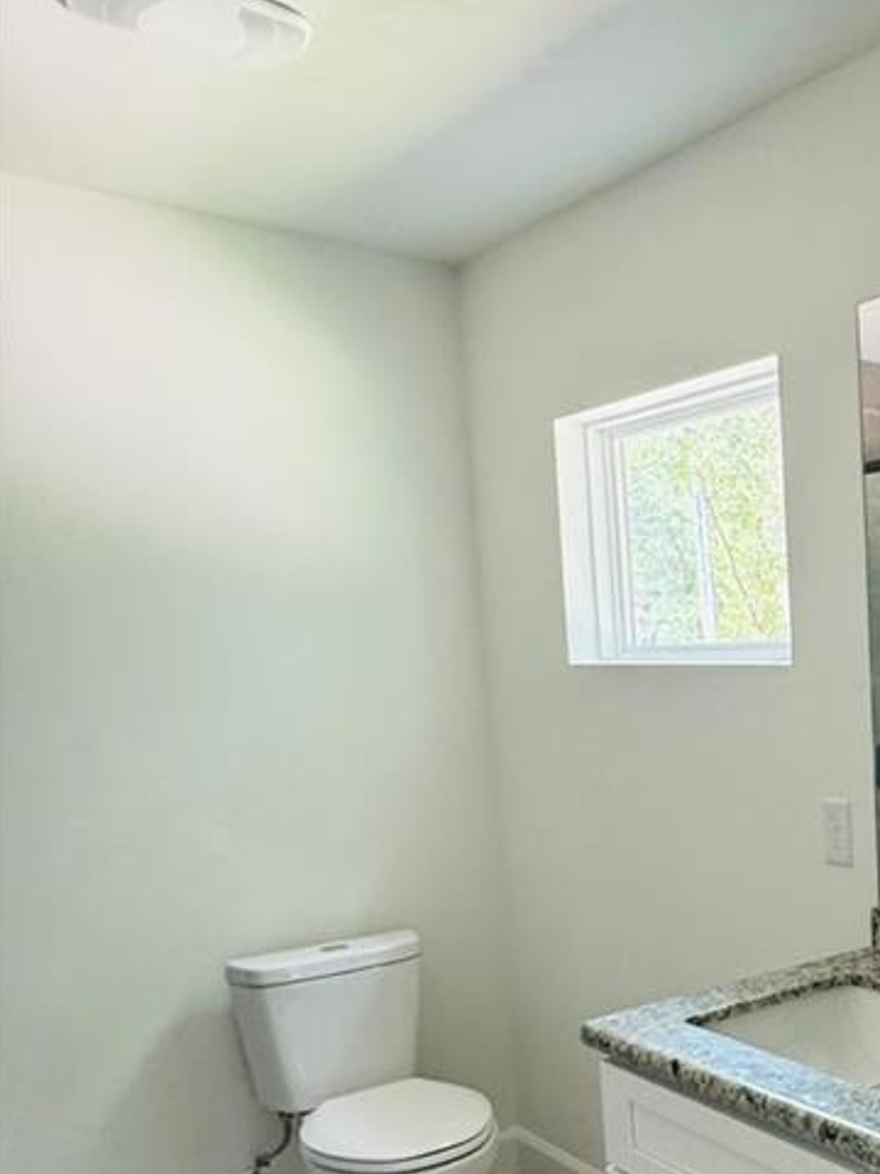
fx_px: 1186
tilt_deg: -3.9
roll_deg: +2.5
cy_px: 770
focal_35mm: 35
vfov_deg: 51.8
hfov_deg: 32.5
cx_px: 1093
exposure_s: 1/65
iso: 320
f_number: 2.2
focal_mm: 2.22
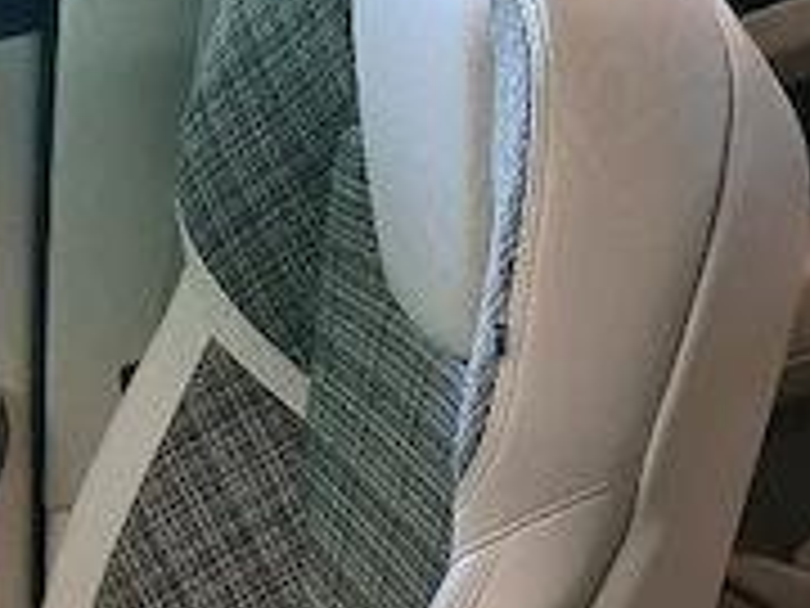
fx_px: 2597
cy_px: 937
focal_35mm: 111
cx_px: 770
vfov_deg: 12.6
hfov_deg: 17.4
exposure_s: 1/25
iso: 1600
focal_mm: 7
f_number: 1.8
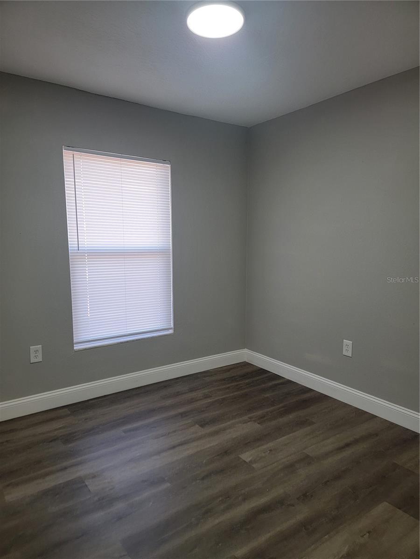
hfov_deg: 56.8
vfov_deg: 71.6
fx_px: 388
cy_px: 280
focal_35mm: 24
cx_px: 210
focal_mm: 6.7
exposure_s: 1/120
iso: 125
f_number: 1.8
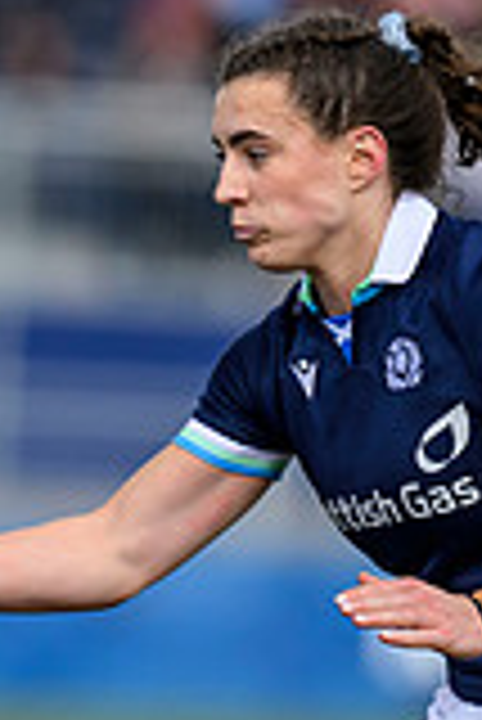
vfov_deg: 1.4
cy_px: 745
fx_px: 29036
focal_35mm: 1449
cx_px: -644
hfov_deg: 1.0
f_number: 4
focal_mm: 400
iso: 500
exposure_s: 1/2000
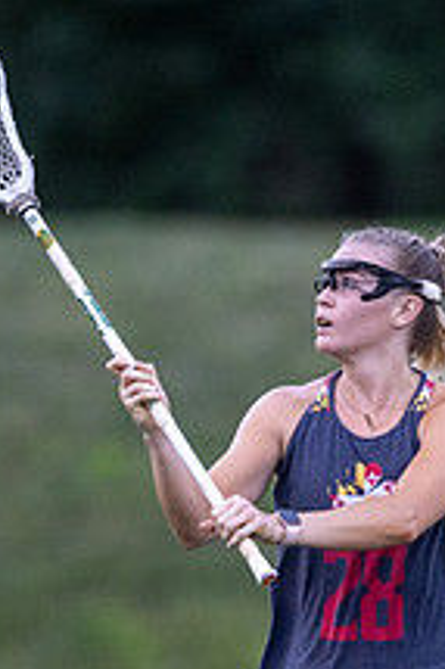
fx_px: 26017
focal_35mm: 1401
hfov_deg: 1.0
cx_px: 350
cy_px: 636
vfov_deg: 1.5
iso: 3600
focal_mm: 400
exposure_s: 1/1000
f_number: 2.8
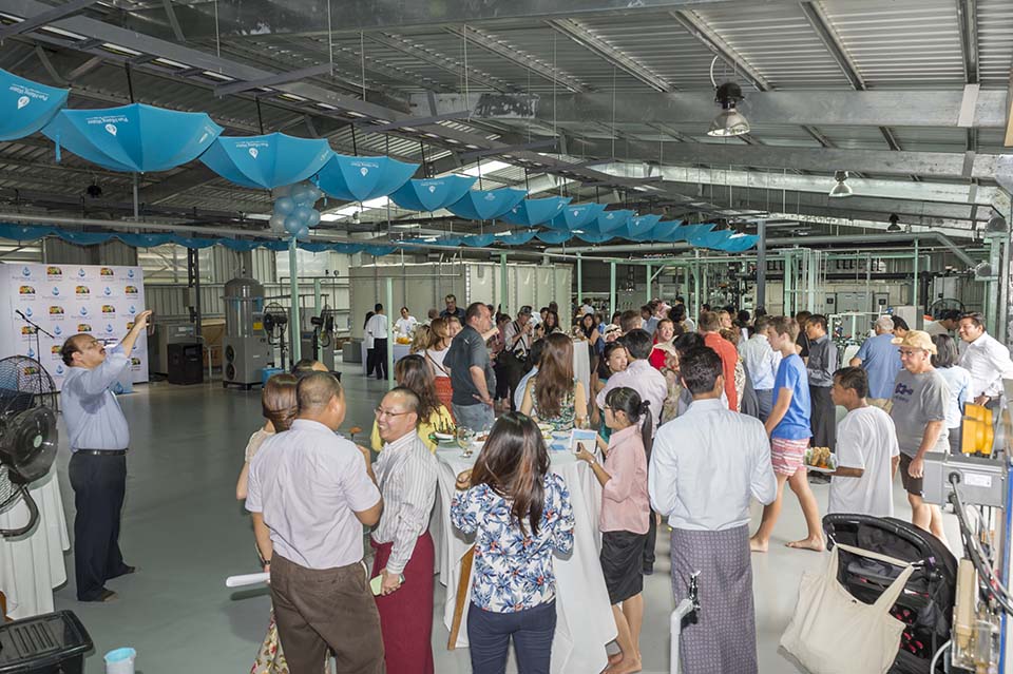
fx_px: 675
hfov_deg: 73.8
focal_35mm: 24
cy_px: 337
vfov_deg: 53.1
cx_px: 506
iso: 500
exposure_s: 1/60
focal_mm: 24
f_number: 10
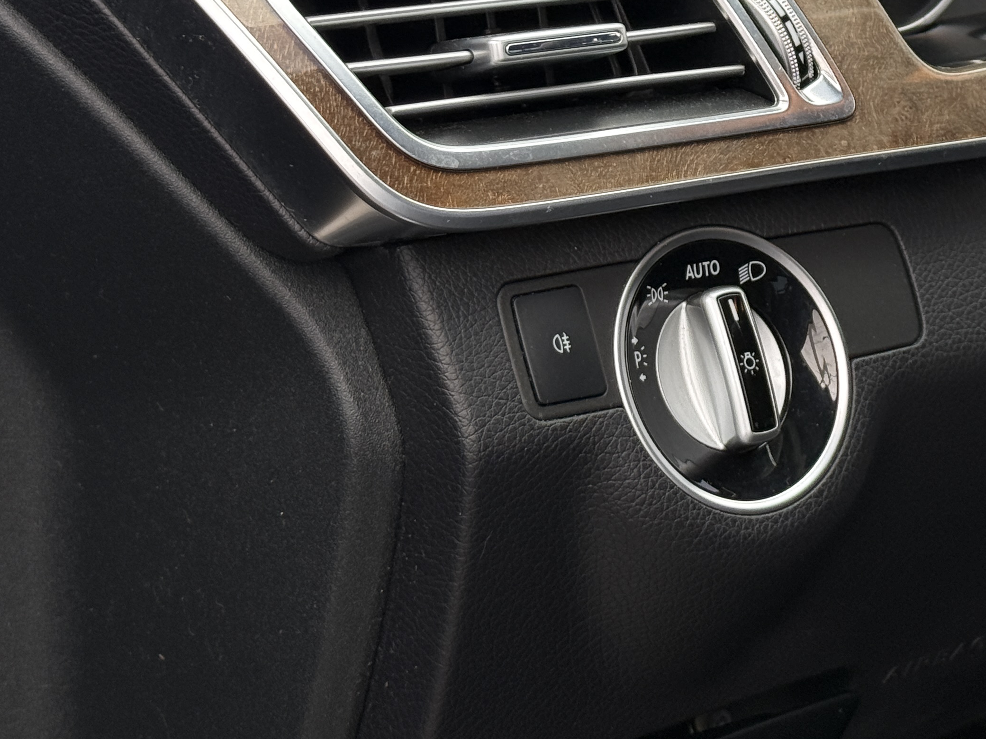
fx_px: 2649
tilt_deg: -15.2
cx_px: 815
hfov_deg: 20.8
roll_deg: -3.0
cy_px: 89
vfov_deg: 15.7
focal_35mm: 93
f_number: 1.78
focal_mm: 6.76
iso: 64
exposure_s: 1/574
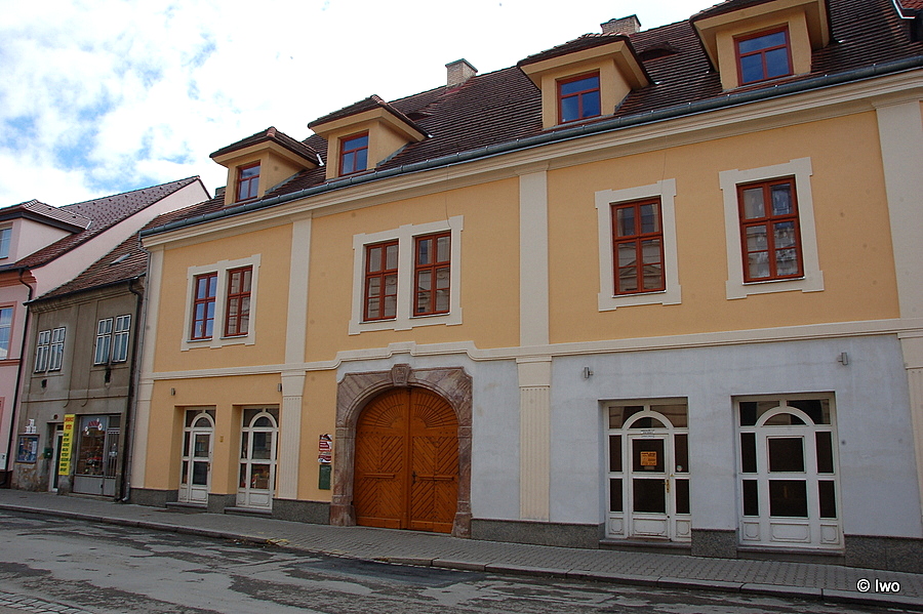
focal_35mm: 27
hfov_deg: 67.4
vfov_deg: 47.9
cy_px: 307
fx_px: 692
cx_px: 462
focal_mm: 18
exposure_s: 1/40
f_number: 22
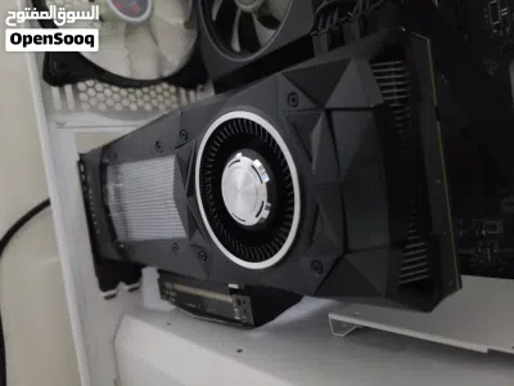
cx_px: 257
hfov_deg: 67.3
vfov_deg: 53.1
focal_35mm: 26
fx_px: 386
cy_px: 193
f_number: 1.8
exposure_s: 1/25
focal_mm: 5.4
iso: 1250
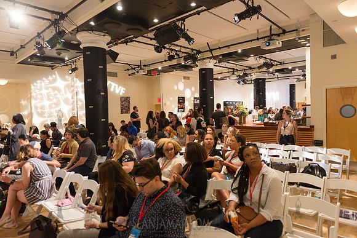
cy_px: 119
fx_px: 238
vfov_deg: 53.2
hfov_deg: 73.7
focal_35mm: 24
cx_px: 178
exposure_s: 1/80
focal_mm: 24
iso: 2500
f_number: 4
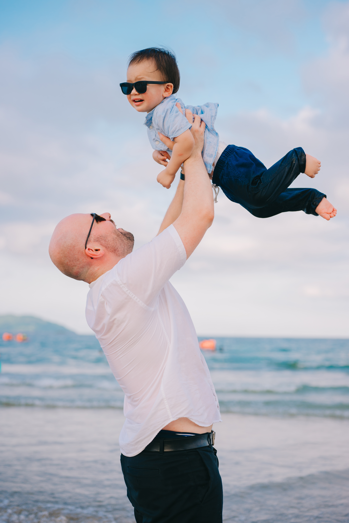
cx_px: 174
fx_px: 727
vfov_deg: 39.6
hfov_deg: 27.0
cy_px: 262
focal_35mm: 50
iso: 100
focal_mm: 50
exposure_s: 1/1000
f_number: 2.8
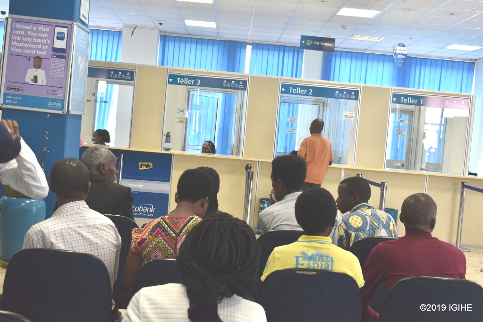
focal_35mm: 51
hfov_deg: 38.9
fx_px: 684
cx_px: 242
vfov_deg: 26.5
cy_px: 161
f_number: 5.6
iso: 1000
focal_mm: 34
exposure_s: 1/60
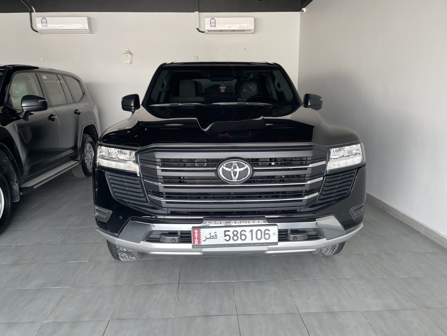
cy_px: 168
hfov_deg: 67.3
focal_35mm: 26
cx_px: 224
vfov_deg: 53.1
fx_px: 336
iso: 64
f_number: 1.6
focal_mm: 4.2
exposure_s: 1/121
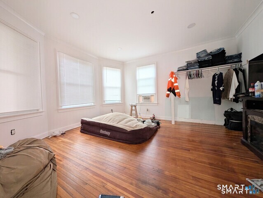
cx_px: 132
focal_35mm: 12
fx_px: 91
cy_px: 99
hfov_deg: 110.5
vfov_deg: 94.6
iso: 106
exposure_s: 1/63.2
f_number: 1.7
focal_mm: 2.02
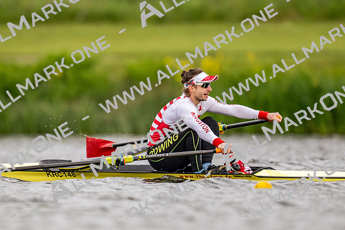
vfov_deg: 1.5
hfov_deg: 2.3
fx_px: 8631
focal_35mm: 900
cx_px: 172
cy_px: 115
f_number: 4
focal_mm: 600
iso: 720
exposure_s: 1/2500
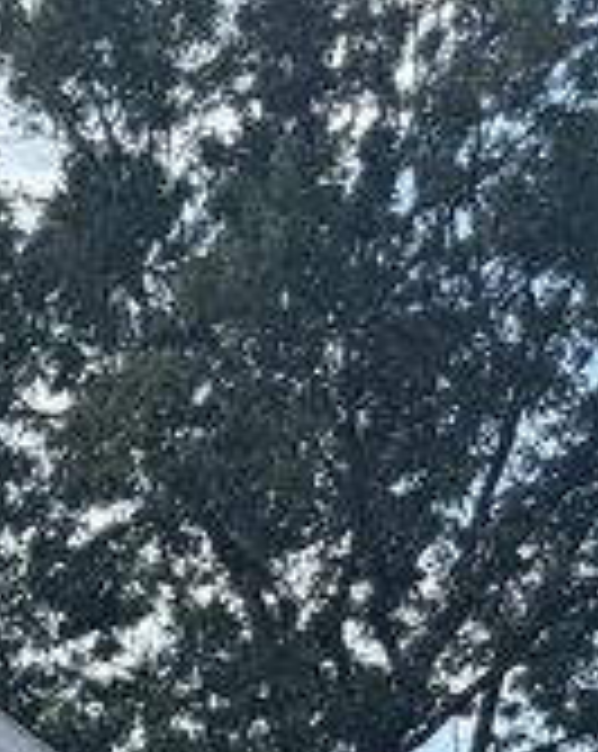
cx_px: -1425
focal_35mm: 144
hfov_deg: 8.3
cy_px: 1328
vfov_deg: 12.3
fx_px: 3194
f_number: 1.78
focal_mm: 6.76
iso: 125
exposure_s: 1/3584
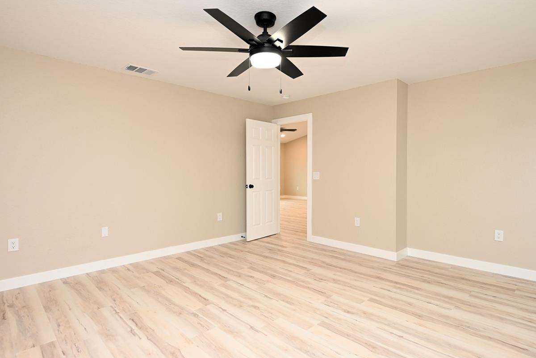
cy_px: 171
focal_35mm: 20
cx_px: 279
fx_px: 298
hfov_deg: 83.9
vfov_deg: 61.9
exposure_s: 1/60
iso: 320
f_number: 4
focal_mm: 15
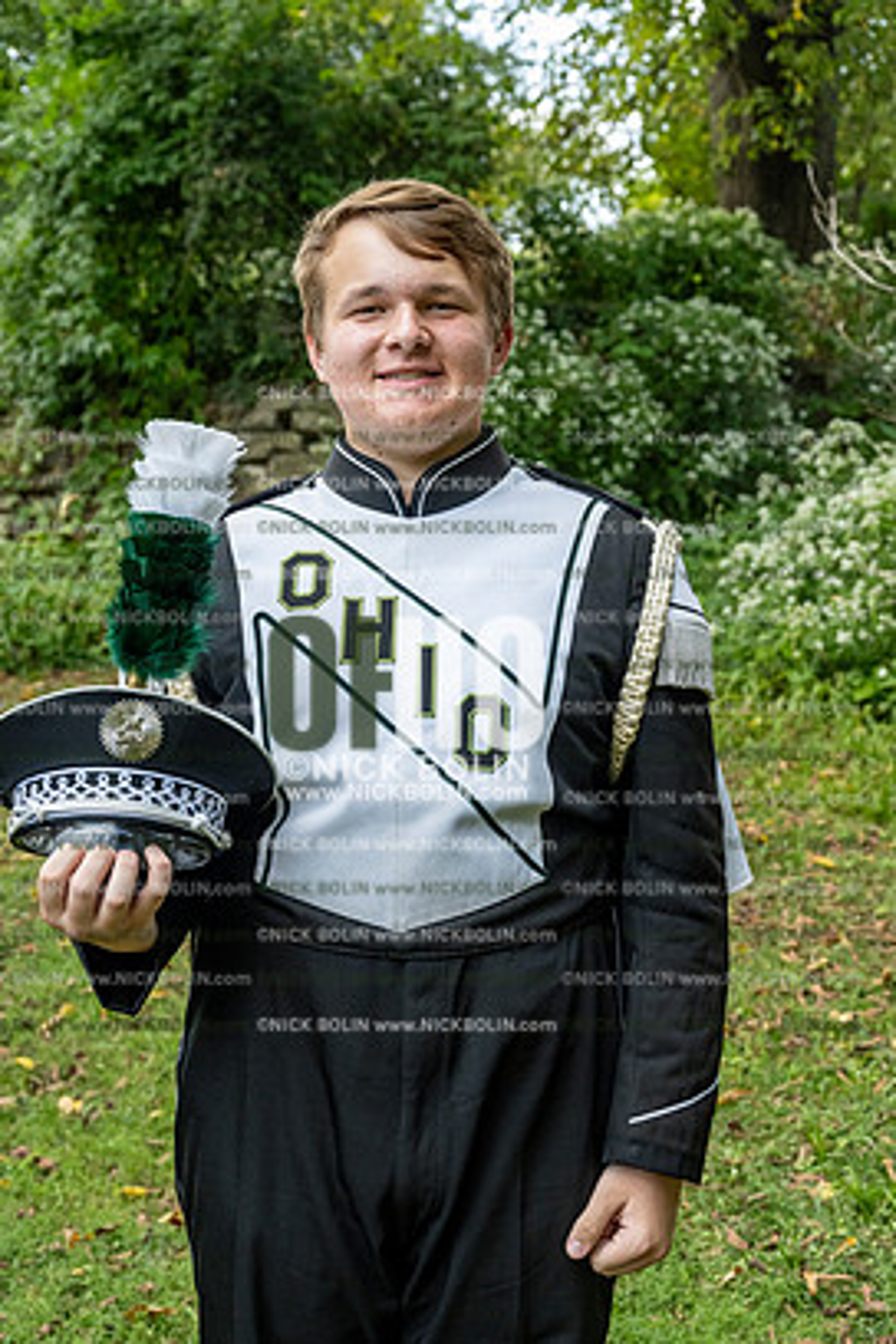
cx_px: 405
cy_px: 708
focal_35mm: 53
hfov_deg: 25.5
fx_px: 1979
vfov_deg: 37.5
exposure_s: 1/640
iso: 1000
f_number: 5.6
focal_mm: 48
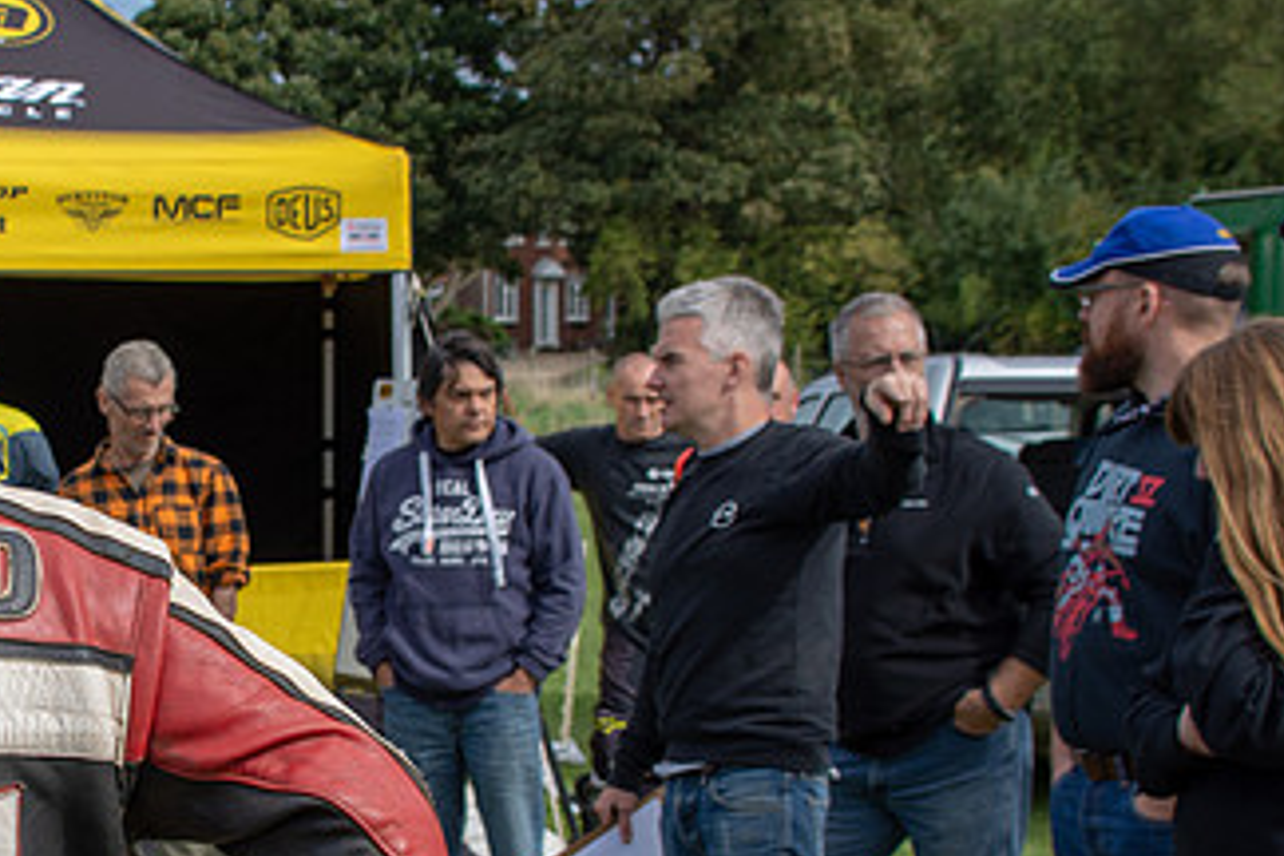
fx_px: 3352
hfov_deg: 21.3
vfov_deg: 14.5
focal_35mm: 94
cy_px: 565
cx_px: 170
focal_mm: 35
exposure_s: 1/640
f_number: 8
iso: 200
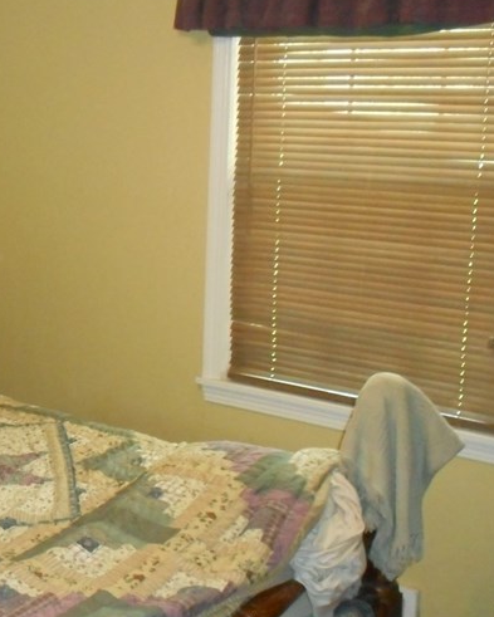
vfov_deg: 31.9
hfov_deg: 24.5
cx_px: -14
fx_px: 1078
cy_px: 368
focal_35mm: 59
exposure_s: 1/25
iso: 720
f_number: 4
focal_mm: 5.2
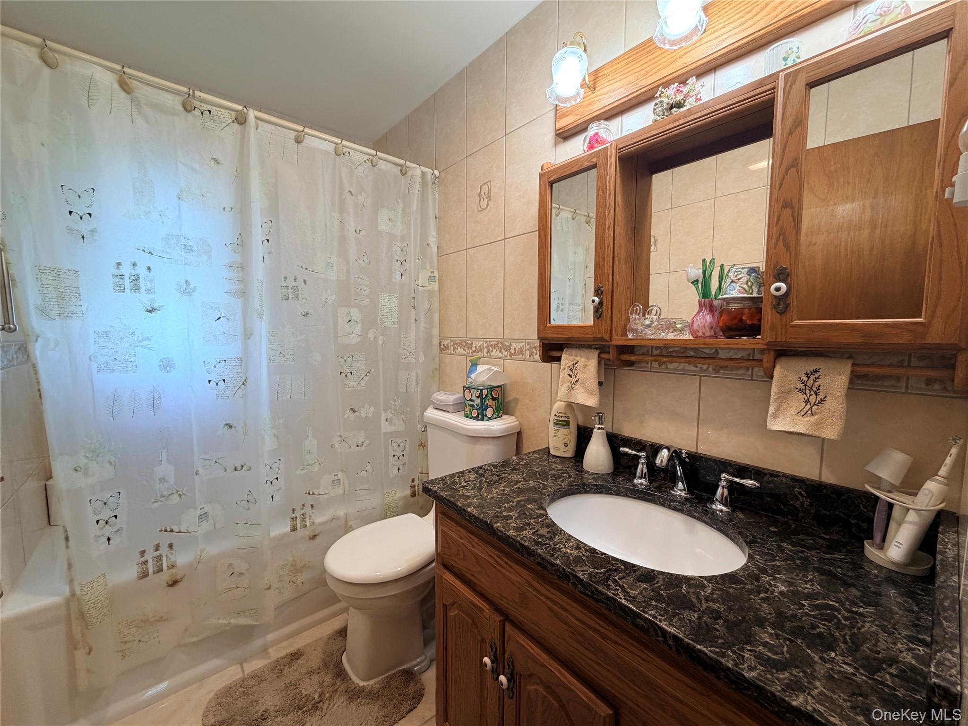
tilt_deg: -4.3
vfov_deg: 85.7
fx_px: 391
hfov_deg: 102.1
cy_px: 363
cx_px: 484
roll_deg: +0.3
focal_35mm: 14
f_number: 2.2
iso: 160
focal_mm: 2.22
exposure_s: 1/120
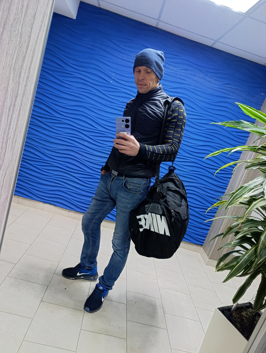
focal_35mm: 23
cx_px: 133
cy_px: 176
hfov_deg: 59.0
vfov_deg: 73.8
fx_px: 235
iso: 1250
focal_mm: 6.14
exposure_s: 1/50
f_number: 1.6
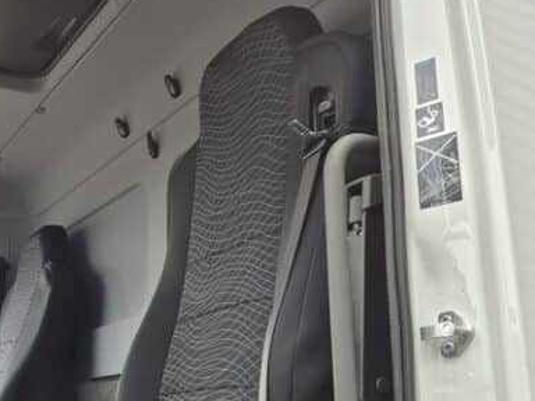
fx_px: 711
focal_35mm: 46
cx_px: 74
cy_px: 337
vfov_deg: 30.5
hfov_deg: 38.9
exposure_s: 1/180
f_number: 1.8
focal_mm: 5.4
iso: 40
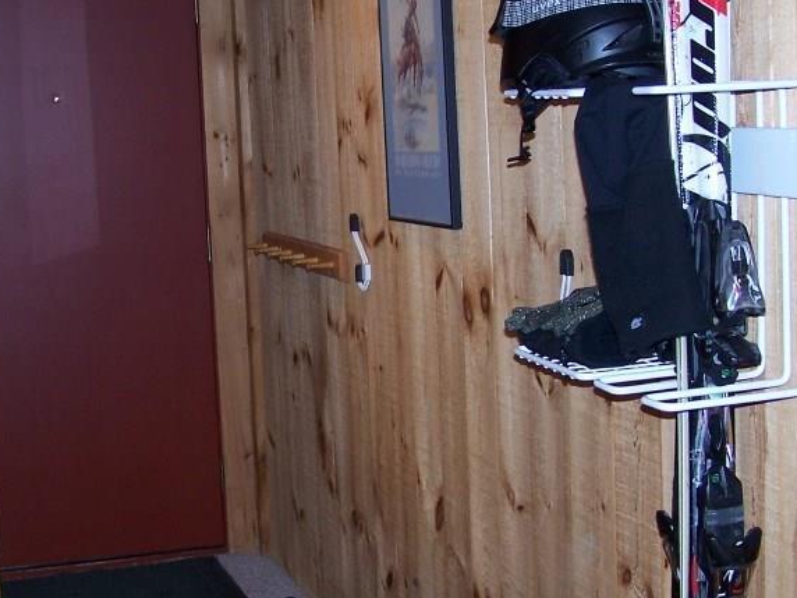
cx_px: 337
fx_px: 1566
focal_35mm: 68
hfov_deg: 28.5
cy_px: 287
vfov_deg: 21.6
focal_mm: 6.3
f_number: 2.8
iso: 140
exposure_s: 1/60
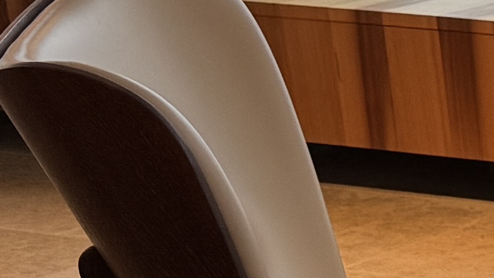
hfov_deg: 9.2
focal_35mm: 183
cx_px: 1526
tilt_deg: -16.3
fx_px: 2397
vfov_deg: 6.6
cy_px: 265
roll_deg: -0.2
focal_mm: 6.76
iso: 80
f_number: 1.78
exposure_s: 1/100
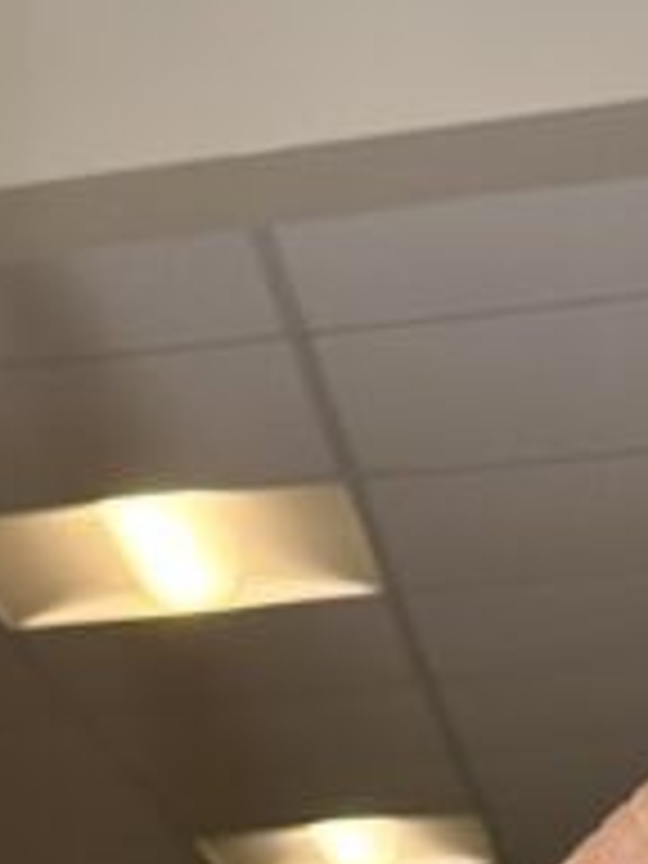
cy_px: 1544
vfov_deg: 13.8
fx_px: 3195
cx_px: -310
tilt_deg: +0.2
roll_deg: -0.7
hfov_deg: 11.1
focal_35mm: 128
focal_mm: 6.86
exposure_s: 1/170
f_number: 1.78
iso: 100
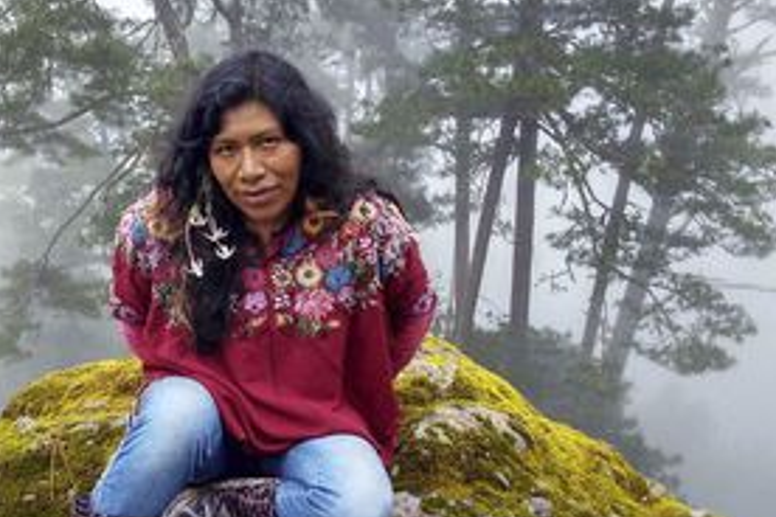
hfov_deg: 26.8
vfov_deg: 18.1
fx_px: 1617
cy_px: 365
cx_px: 239
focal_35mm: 75
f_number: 1.8
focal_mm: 50
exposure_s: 1/60
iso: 1250
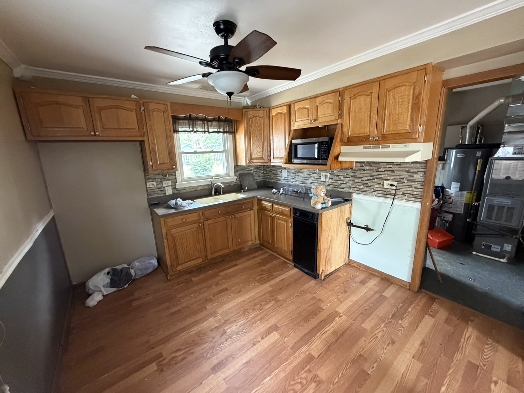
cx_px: 262
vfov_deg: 85.7
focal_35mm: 14
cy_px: 196
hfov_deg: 102.1
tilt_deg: -13.5
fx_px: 212
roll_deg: +3.0
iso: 640
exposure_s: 1/60
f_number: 2.2
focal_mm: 2.22
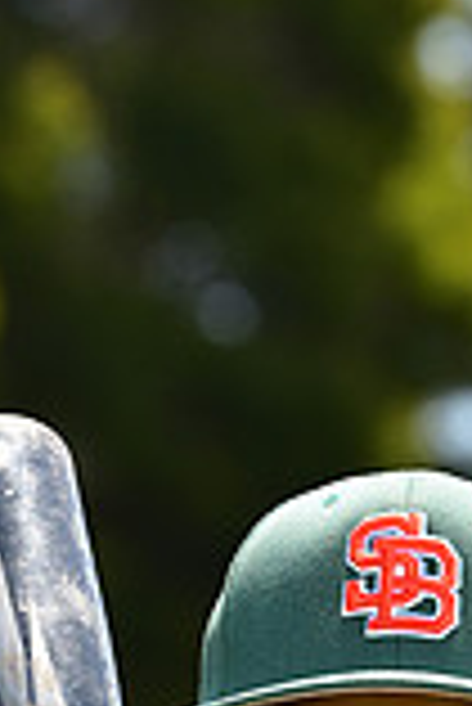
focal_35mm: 571
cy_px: 1232
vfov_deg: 3.6
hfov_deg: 2.4
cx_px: 434
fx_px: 11204
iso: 80
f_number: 5.6
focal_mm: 155
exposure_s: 1/200
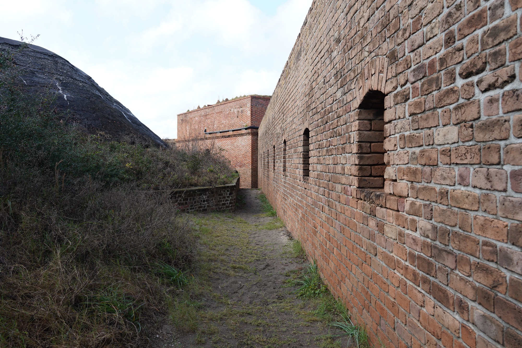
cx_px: 261
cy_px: 174
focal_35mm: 28
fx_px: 406
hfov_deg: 65.5
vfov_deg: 46.4
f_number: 7.1
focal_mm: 28
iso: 100
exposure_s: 1/100
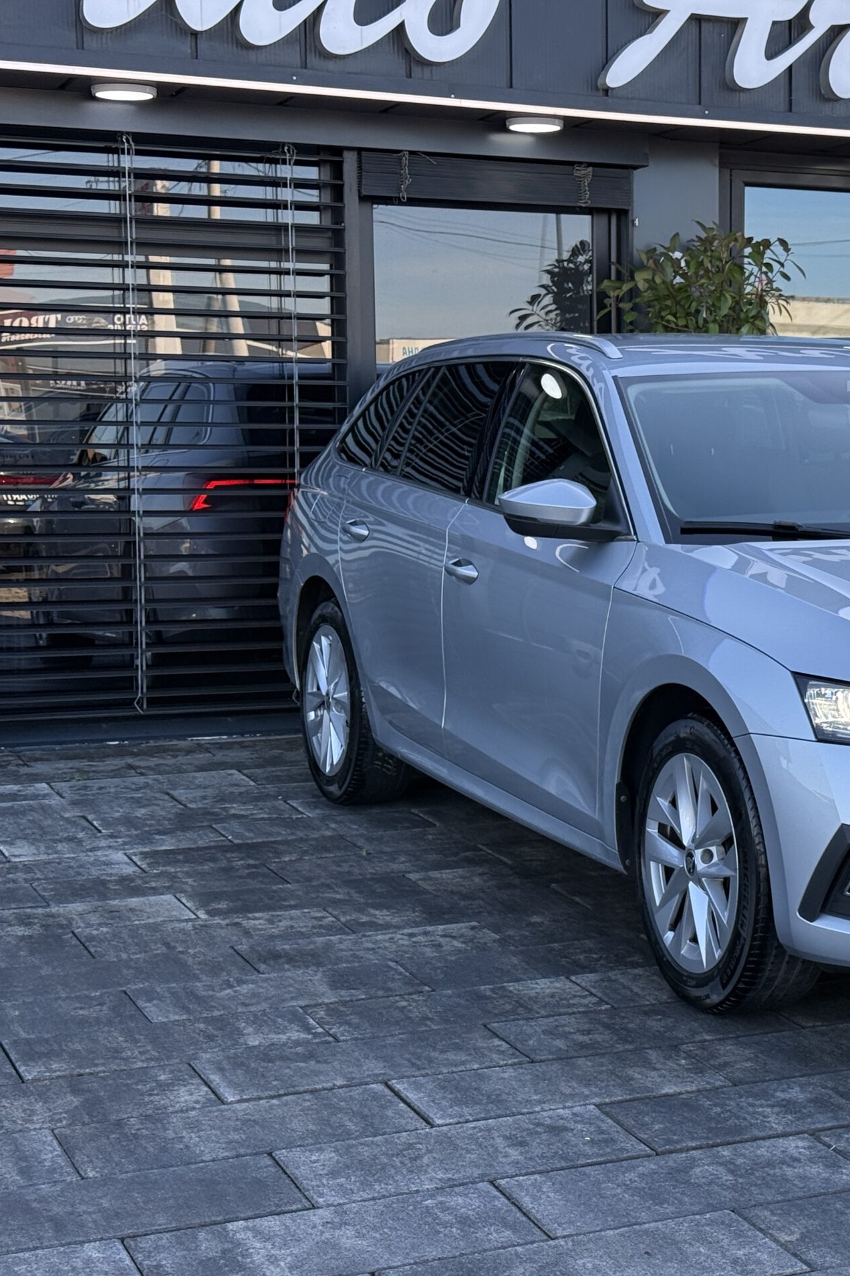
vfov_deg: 30.1
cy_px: 641
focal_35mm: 67
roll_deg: -0.7
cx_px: 809
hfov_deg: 19.8
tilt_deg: -5.5
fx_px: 2373
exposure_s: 1/855
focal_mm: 6.76
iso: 100
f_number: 1.78
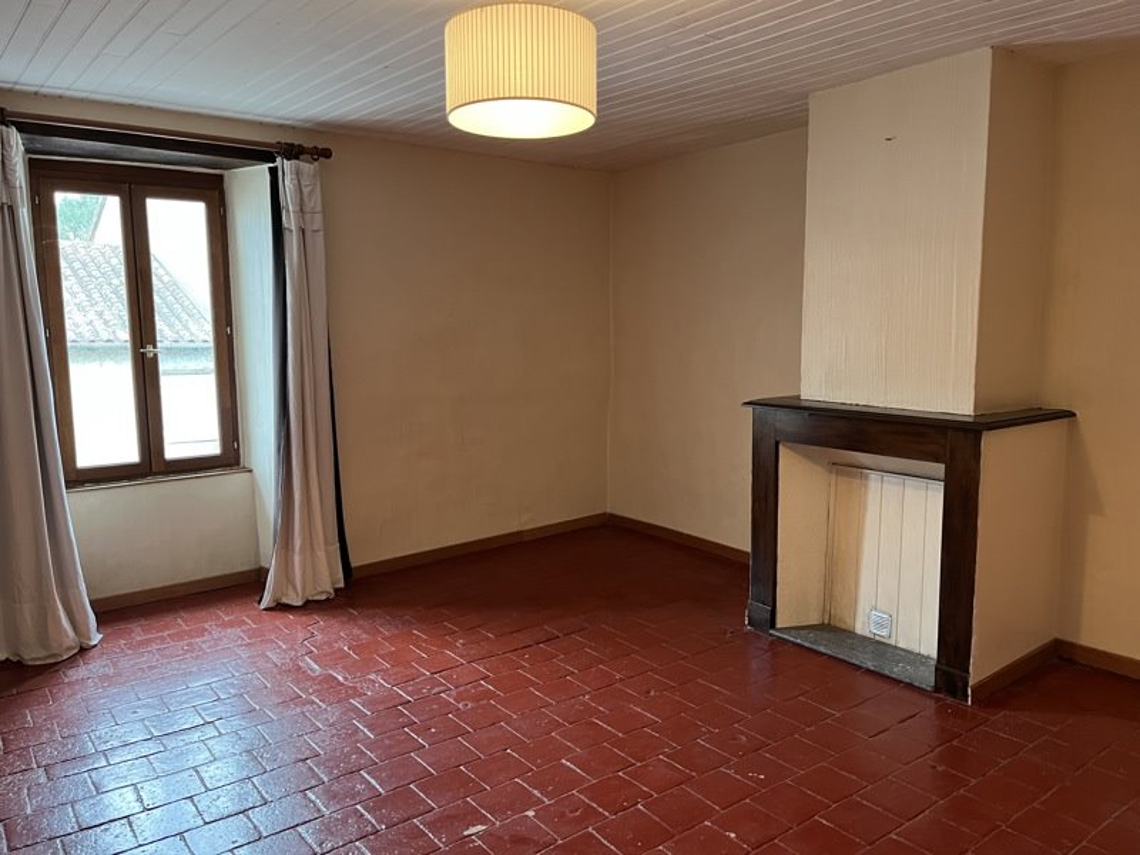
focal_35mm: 26
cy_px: 428
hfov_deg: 67.3
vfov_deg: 53.1
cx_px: 570
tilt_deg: -8.4
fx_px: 856
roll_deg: +0.7
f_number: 1.6
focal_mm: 5.1
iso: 250
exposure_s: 1/50
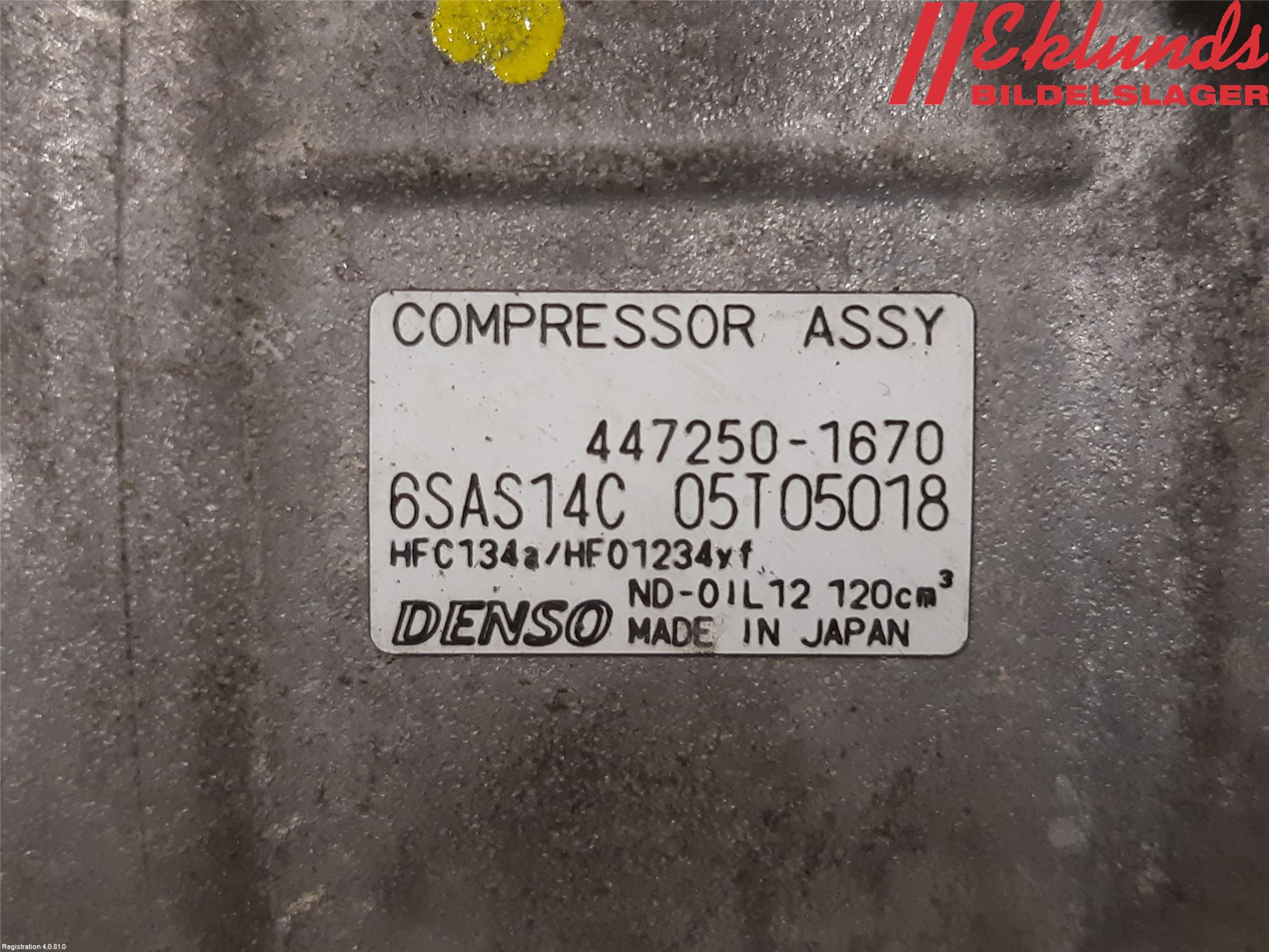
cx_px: 634
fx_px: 953
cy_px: 476
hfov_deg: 67.3
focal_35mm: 26
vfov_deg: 53.1
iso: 125
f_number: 1.7
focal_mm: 3.93
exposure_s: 1/50
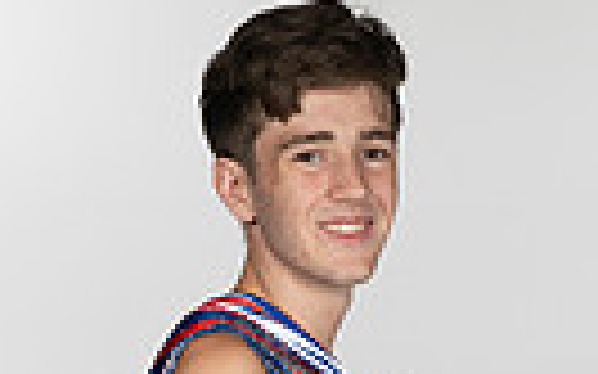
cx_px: 265
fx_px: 3258
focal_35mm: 200
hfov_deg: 10.5
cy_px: 879
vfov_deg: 6.3
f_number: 7.1
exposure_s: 1/500
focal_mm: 58
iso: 250
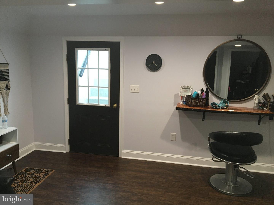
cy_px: 102
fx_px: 230
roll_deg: -1.3
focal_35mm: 29
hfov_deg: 61.7
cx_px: 137
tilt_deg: -7.5
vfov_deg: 48.2
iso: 125
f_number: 2.2
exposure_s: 1/30
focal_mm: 4.15
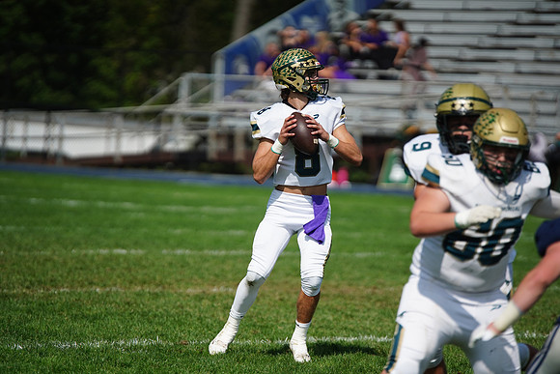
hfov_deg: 6.9
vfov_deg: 4.6
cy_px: 187
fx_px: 4668
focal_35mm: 300
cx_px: 280
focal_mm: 300
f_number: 2.8
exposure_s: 1/8000
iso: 400
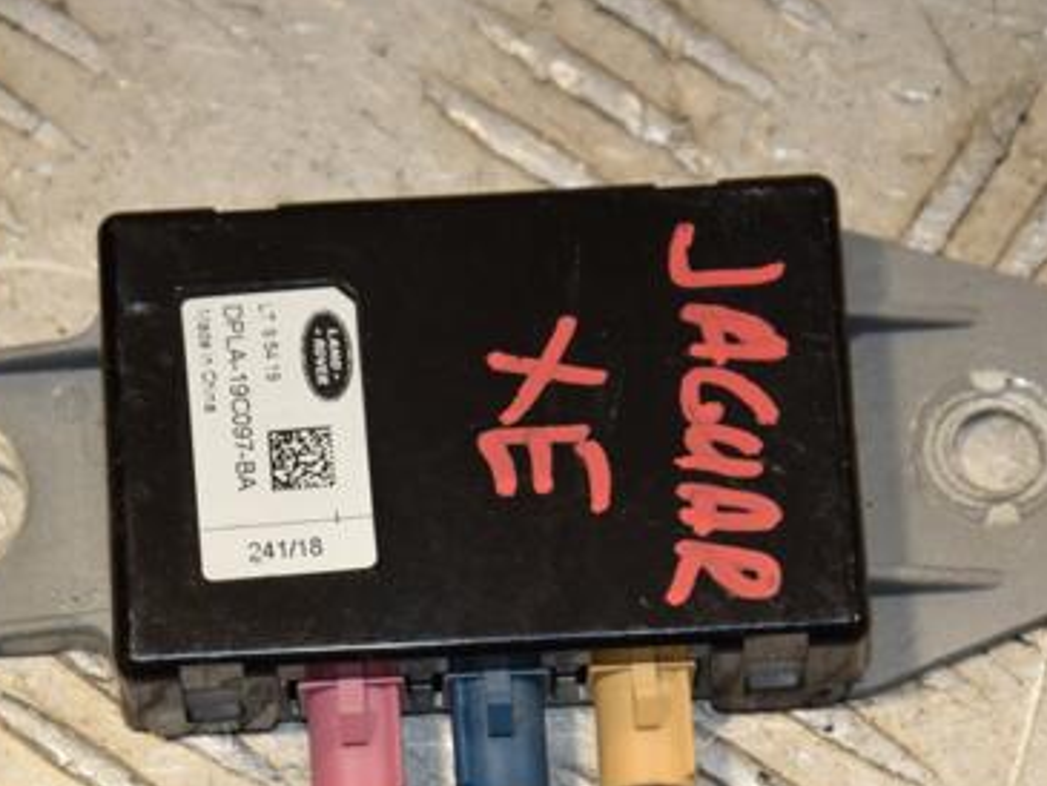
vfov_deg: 6.0
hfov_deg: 8.0
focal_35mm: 249
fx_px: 7527
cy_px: 470
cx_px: 407
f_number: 8
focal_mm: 105
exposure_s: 1/200
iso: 800
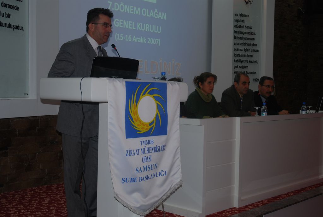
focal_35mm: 51
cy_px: 108
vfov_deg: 26.6
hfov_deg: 38.8
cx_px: 162
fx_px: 458
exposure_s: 1/60
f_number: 4.2
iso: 200
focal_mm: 34
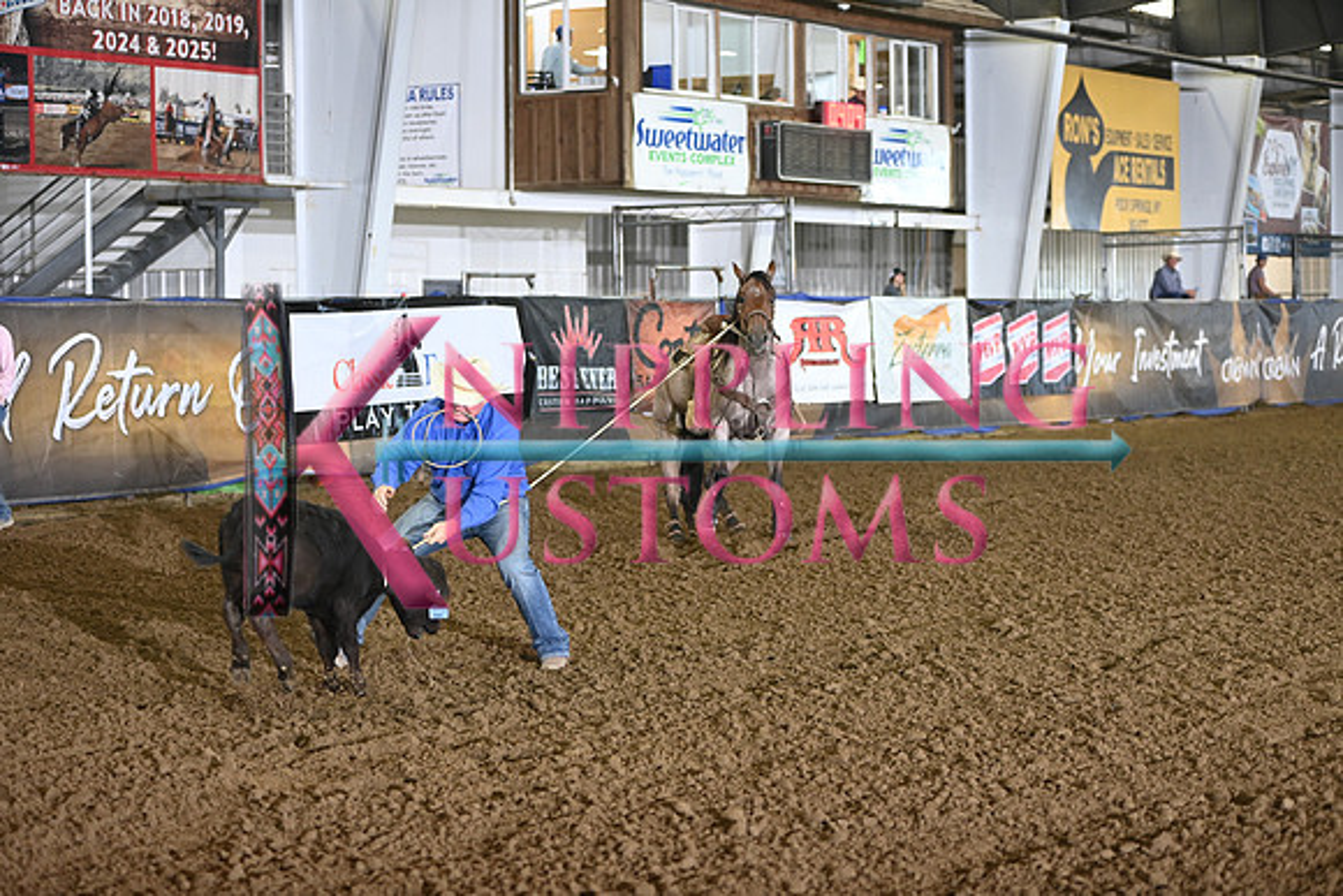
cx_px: 672
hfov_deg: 24.8
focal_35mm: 82
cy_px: 448
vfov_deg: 16.7
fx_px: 3060
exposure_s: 1/400
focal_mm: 82
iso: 2500
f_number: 3.2
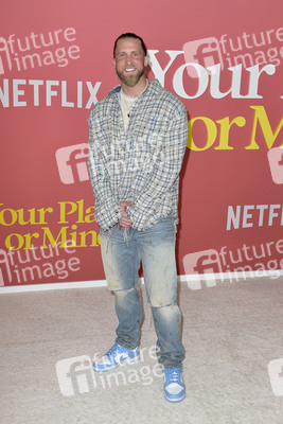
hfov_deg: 27.0
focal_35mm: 50
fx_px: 589
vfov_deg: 39.6
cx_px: 142
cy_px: 212
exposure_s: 1/250
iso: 400
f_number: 6.3
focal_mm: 50
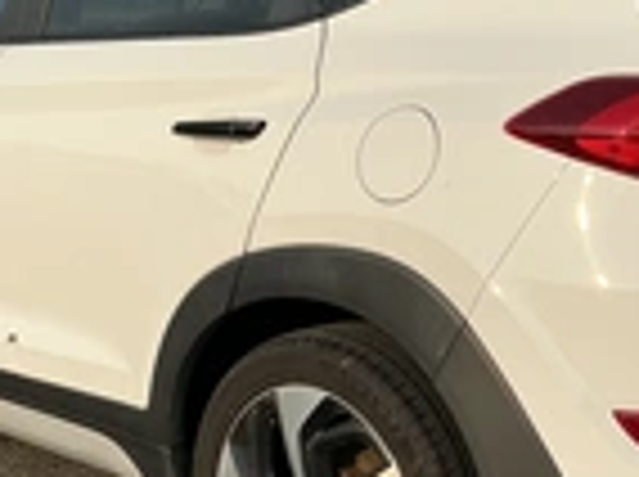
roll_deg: +0.1
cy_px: 202
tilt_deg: -8.2
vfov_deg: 18.6
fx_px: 1456
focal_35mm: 79
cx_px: 356
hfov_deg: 24.7
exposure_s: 1/2141
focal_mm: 3
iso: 25
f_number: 1.8
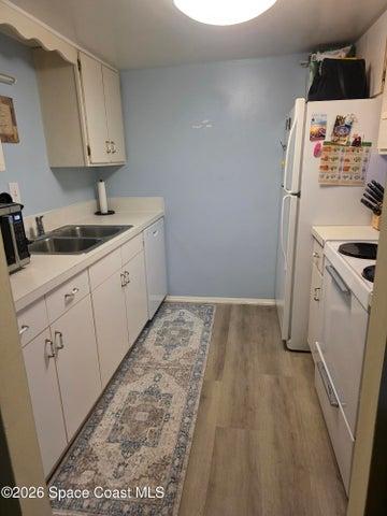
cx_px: 194
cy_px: 258
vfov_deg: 73.9
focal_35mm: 23
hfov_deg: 58.9
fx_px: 343
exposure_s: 1/120
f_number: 1.7
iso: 640
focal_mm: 6.3
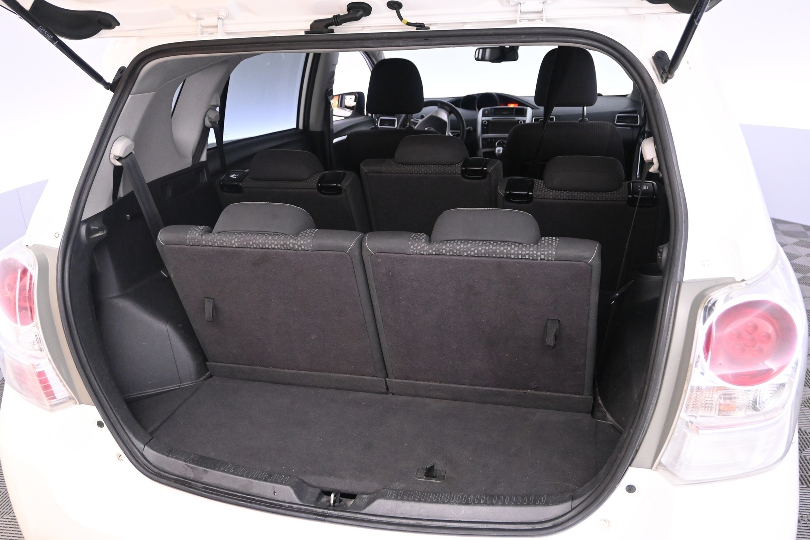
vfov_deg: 43.6
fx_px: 675
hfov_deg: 61.9
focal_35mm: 30
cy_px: 270
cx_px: 405
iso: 3200
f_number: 3.8
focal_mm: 20
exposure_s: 1/60
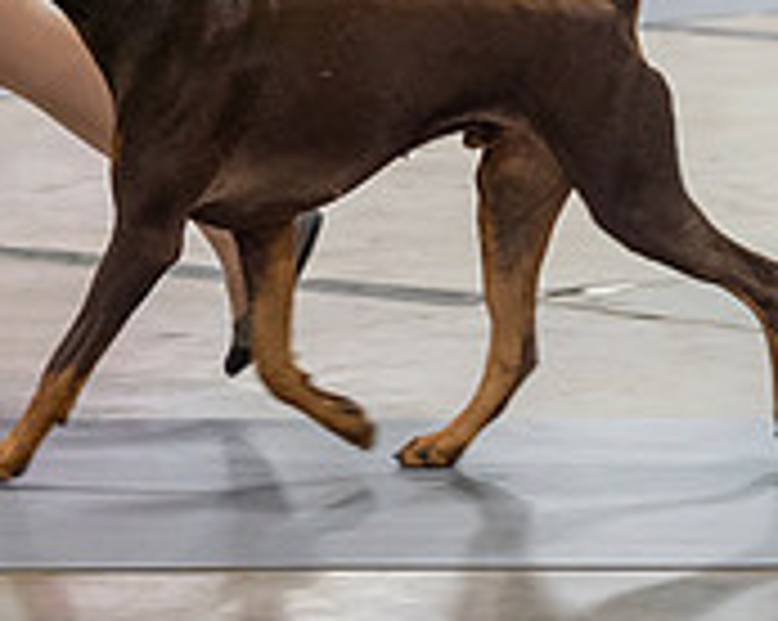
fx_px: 7843
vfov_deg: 4.5
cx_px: 146
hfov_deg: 5.7
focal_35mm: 341
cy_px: -207
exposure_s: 1/160
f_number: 2.8
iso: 2000
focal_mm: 93
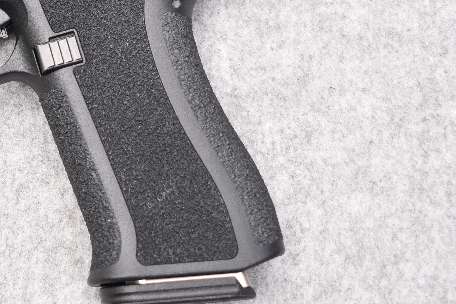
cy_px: 42
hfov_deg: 19.0
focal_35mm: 102
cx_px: -71
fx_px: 1292
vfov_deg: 13.3
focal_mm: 28
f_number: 5.6
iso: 400
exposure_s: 1/100
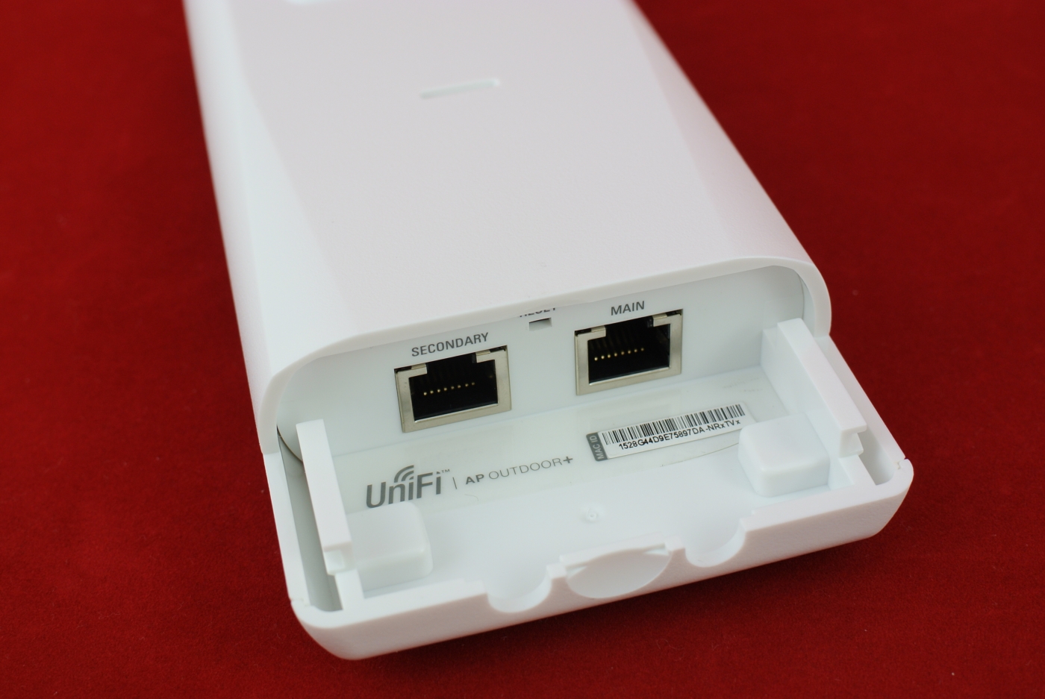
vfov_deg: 27.6
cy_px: 350
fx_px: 1424
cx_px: 522
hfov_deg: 40.3
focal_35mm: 49
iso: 100
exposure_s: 1/5
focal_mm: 18.5
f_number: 4.5
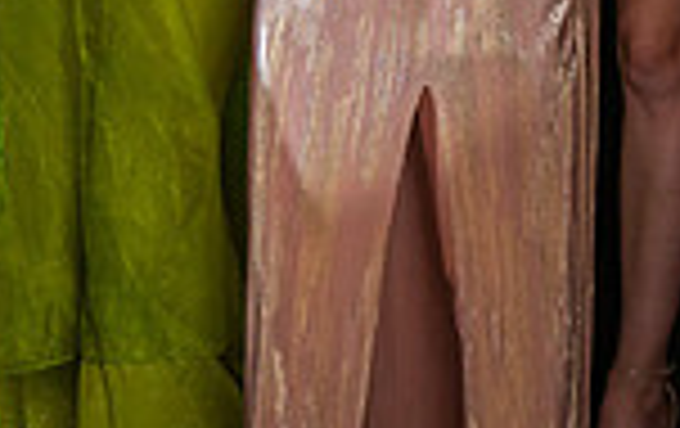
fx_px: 5570
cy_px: -418
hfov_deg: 6.9
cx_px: -320
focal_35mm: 300
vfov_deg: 4.3
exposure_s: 1/500
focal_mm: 70
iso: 1000
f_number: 4
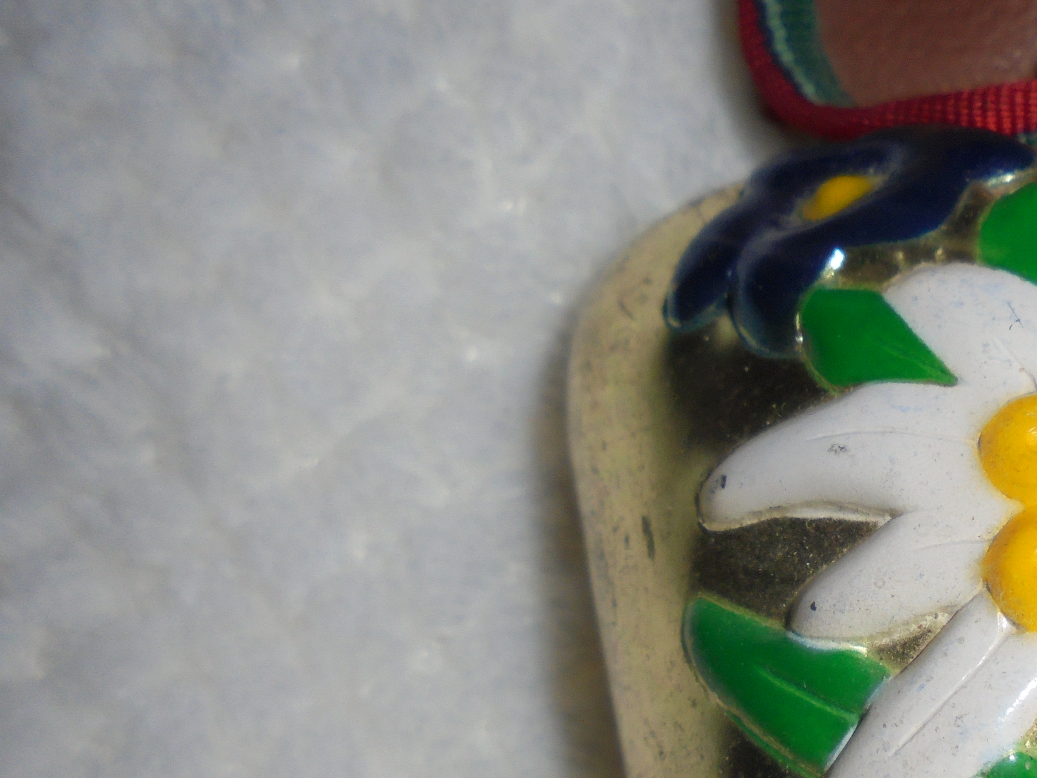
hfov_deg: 36.7
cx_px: 850
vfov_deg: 28.8
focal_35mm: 50
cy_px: 557
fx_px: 1498
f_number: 11.5
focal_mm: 4.6
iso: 100
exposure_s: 1/30
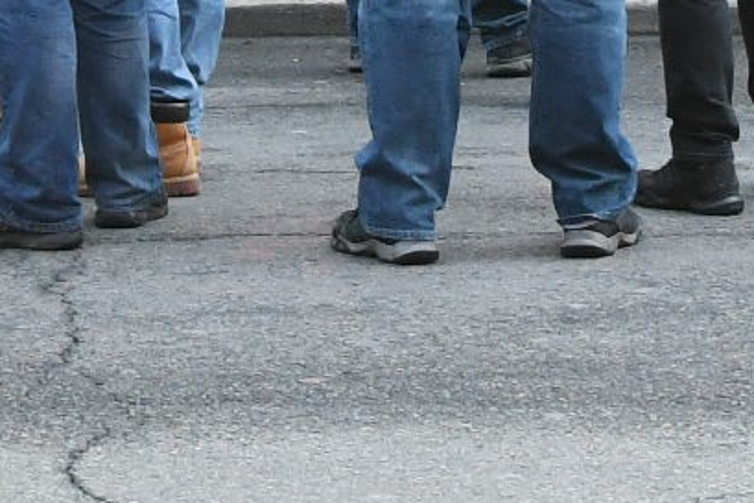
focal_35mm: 250
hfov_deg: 8.2
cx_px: 424
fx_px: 5238
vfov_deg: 5.3
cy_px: -785
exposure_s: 1/200
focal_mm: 24
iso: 1600
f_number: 7.1
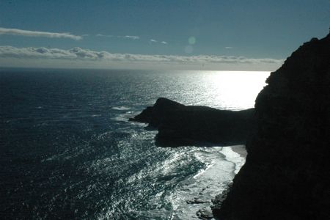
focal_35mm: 52
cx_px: 165
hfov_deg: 37.9
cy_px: 110
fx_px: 481
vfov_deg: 25.8
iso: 1600
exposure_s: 1/1000
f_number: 22
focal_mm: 35
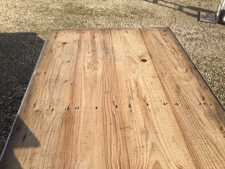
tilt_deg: -41.1
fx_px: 201
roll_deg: -3.1
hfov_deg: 58.4
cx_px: 112
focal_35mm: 31
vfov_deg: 45.4
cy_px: 84
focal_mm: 3.3
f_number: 2.4
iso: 25
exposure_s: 1/886
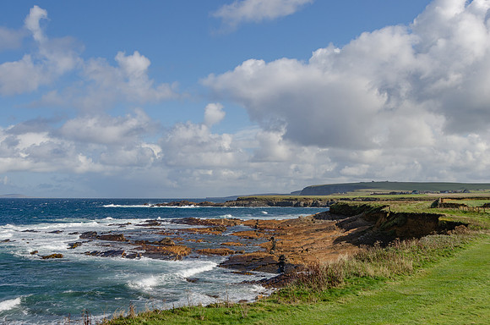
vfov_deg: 27.9
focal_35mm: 48
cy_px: 162
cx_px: 245
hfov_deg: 41.2
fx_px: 652
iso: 100
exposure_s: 1/500
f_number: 8
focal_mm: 32
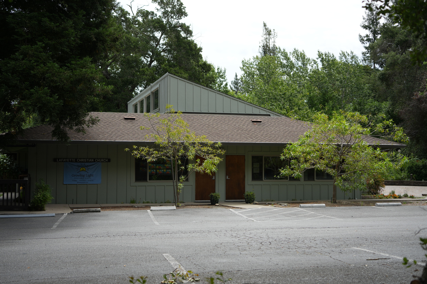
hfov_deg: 39.6
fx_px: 593
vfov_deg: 27.0
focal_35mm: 50
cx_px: 214
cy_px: 142
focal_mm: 50
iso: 160
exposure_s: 1/640
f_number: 4.5
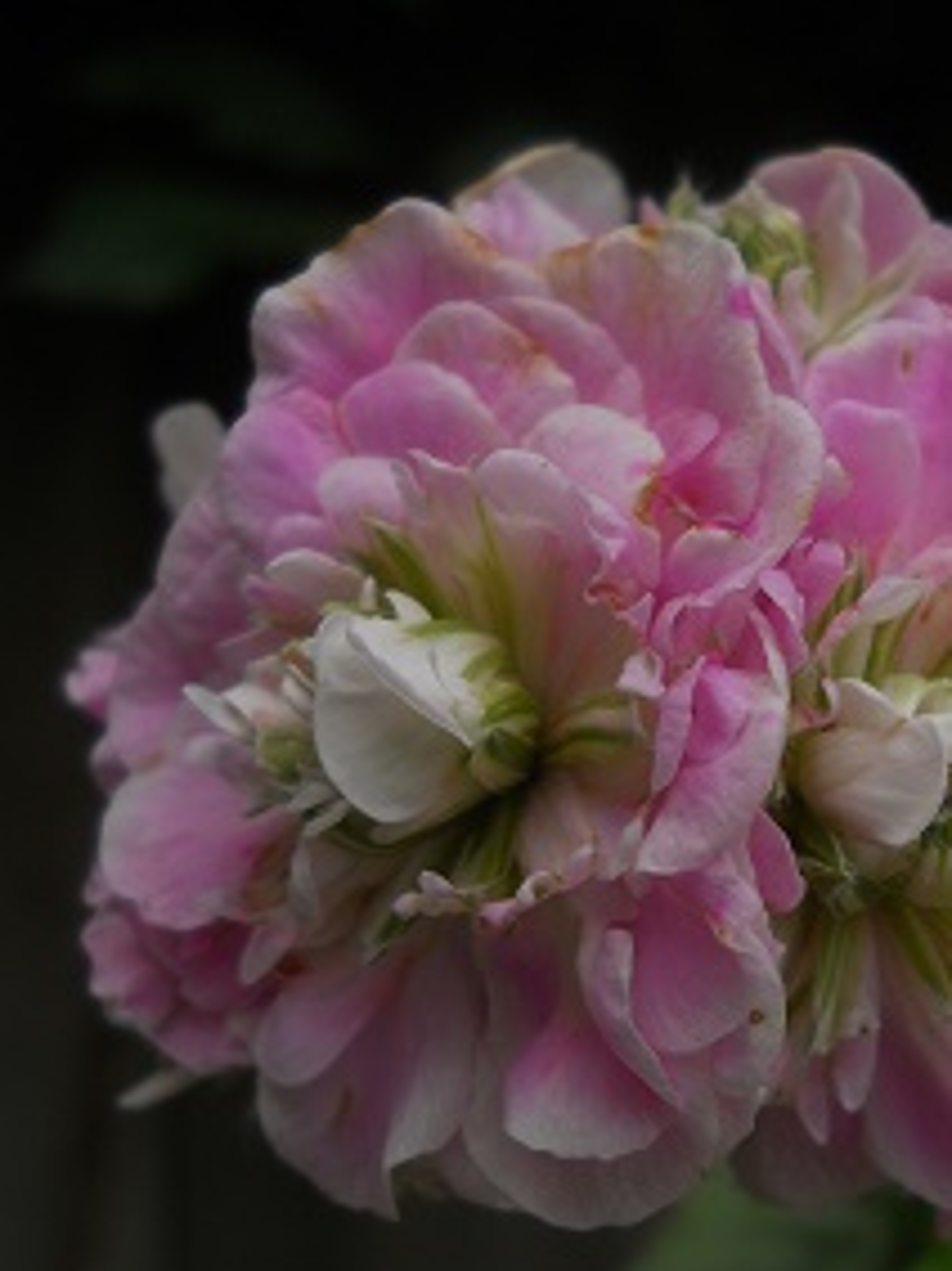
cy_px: 790
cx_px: 633
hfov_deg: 25.1
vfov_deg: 33.1
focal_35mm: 58
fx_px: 2128
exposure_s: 1/320
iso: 80
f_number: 5.5
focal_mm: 6.72
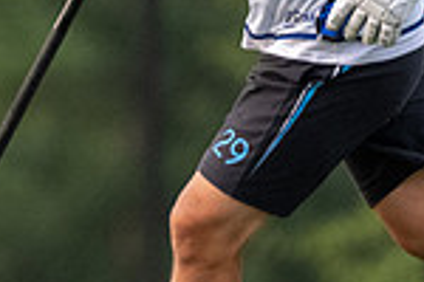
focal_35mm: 2798
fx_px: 32952
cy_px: -32
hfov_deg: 0.7
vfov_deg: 0.5
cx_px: 238
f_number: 5.6
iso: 2800
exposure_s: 1/1000
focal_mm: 500
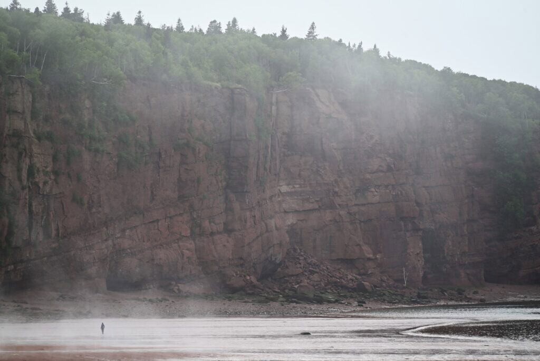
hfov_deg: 10.3
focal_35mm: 200
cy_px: 180
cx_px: 270
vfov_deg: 6.9
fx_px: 3002
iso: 100
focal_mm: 200
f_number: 6.3
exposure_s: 1/500
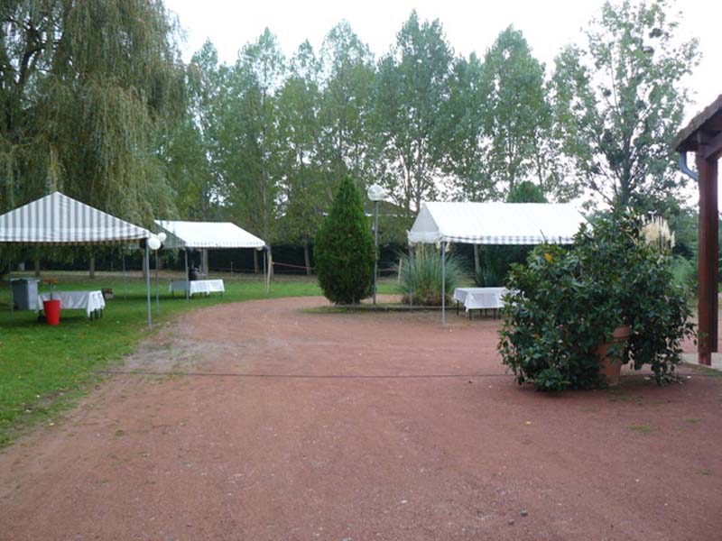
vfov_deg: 39.7
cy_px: 270
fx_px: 751
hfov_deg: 51.4
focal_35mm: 36
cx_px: 361
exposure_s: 1/30
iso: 100
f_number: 2.8
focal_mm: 6
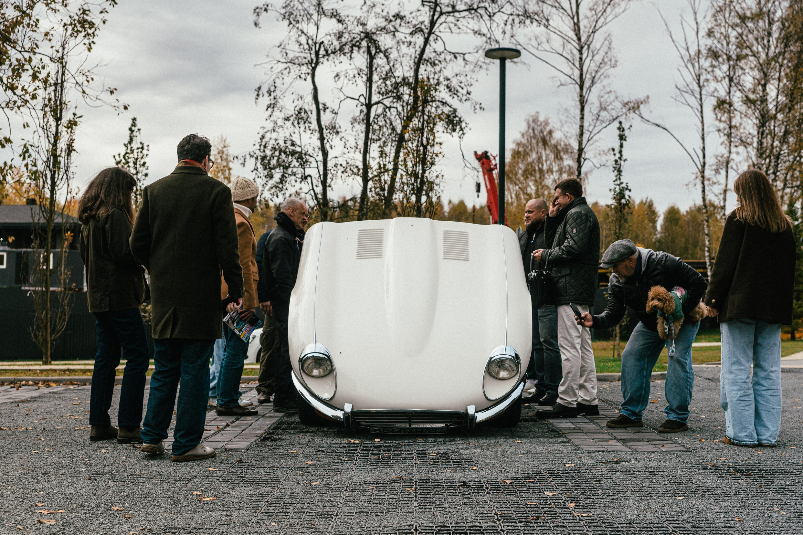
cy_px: 293
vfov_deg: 27.0
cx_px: 440
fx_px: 1115
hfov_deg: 39.6
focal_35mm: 50
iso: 125
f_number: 4.5
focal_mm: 45
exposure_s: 1/200
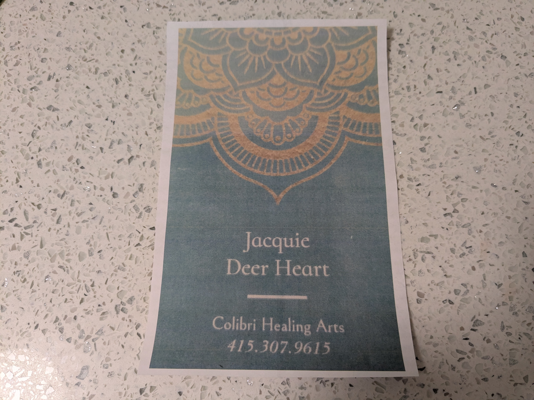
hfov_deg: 65.3
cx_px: 267
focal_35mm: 27
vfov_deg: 51.4
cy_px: 200
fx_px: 417
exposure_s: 1/120
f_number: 1.73
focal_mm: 4.38
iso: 195
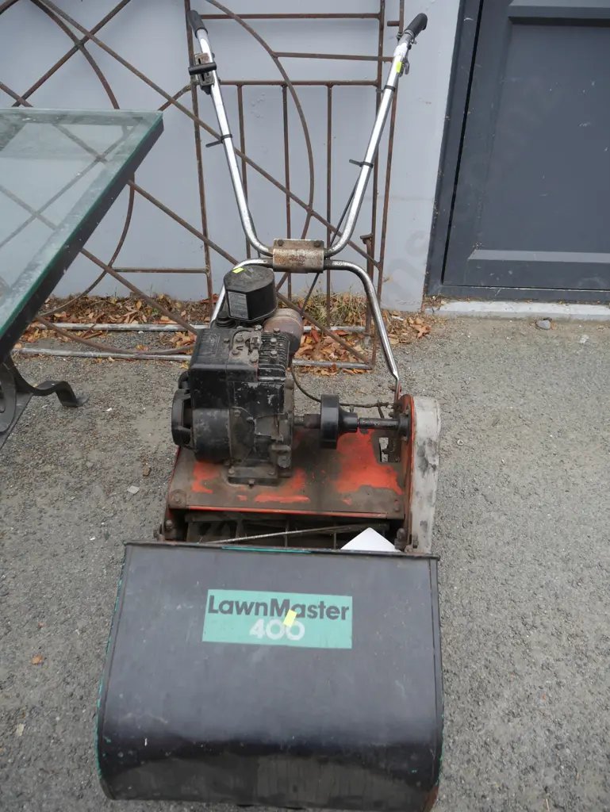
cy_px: 406
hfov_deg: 49.8
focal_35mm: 28
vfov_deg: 63.4
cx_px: 305
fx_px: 657
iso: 200
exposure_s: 1/160
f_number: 4
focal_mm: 14
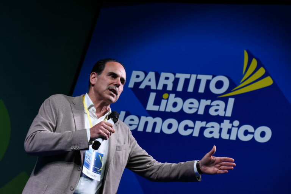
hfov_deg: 25.4
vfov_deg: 17.0
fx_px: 646
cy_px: 97
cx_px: 146
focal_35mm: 80
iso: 3200
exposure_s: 1/400
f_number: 5.6
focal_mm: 80
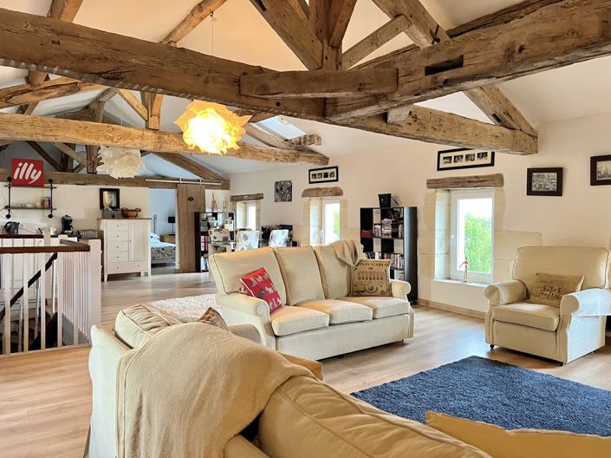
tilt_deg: -1.1
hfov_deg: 67.3
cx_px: 306
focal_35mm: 26
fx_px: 459
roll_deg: +0.4
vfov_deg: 53.0
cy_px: 229
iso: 400
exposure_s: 1/50
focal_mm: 5.7
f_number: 1.5
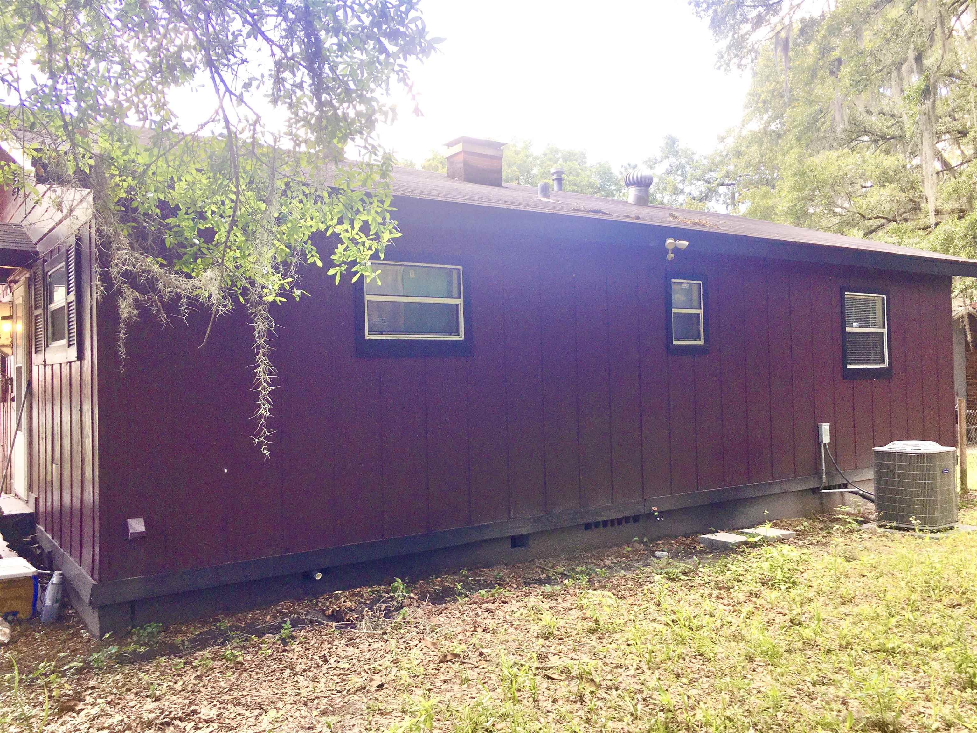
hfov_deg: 61.7
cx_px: 488
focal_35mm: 29
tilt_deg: +0.1
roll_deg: +1.4
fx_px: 818
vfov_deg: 48.2
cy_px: 366
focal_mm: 4.15
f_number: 2.2
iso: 32
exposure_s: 1/120
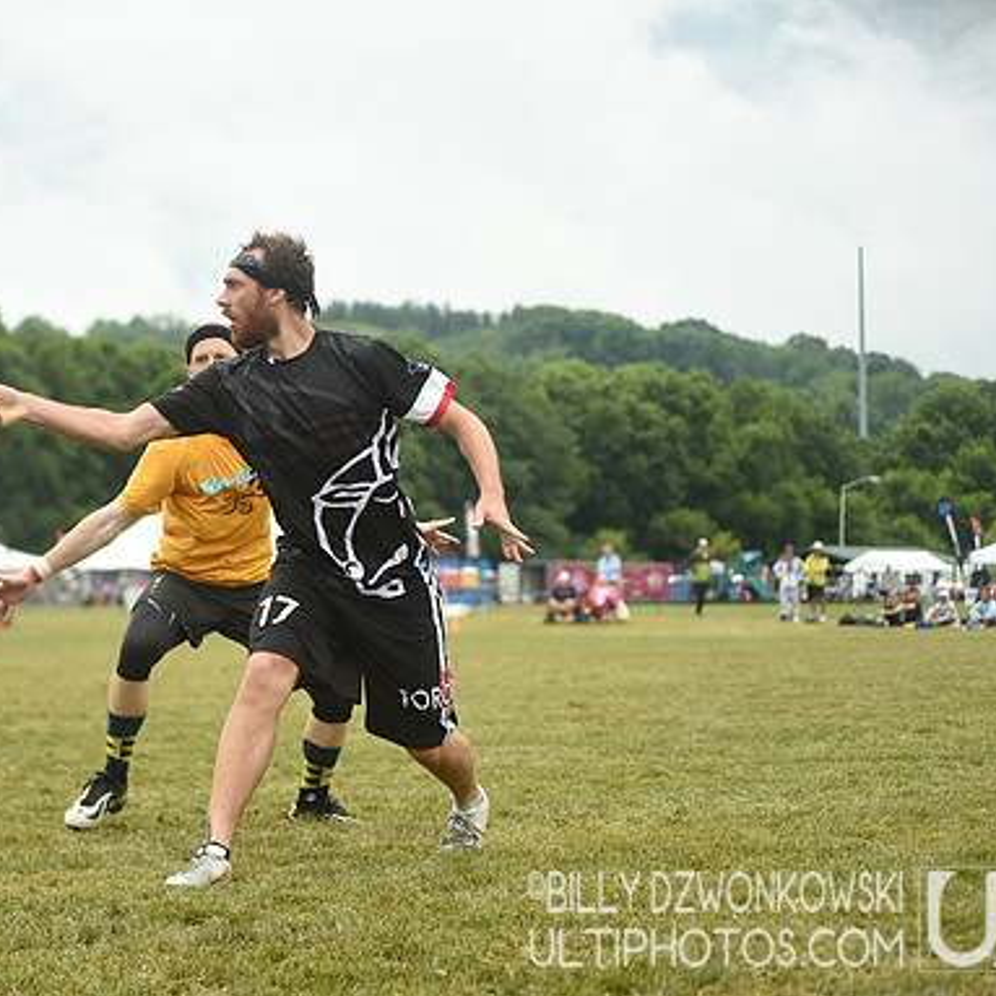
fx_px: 2930
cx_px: 361
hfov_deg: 19.3
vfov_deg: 19.3
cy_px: 498
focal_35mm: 90
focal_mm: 70
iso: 200
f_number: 2.8
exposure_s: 1/1250
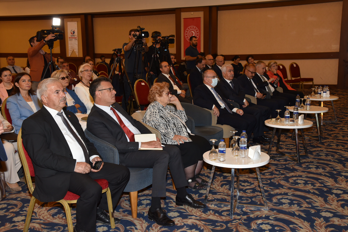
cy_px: 116
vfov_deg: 30.5
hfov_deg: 44.5
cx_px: 174
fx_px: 425
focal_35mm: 44
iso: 2000
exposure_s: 1/60
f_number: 9
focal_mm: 44
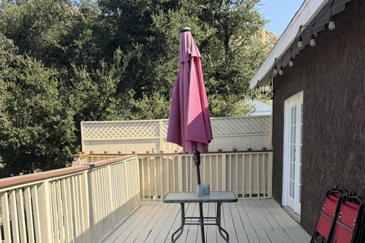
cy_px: 220
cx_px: 180
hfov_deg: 43.6
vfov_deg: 28.7
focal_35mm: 45
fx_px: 456
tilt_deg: -9.2
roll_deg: +1.3
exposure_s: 1/1553
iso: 80
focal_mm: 6.76
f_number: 1.78
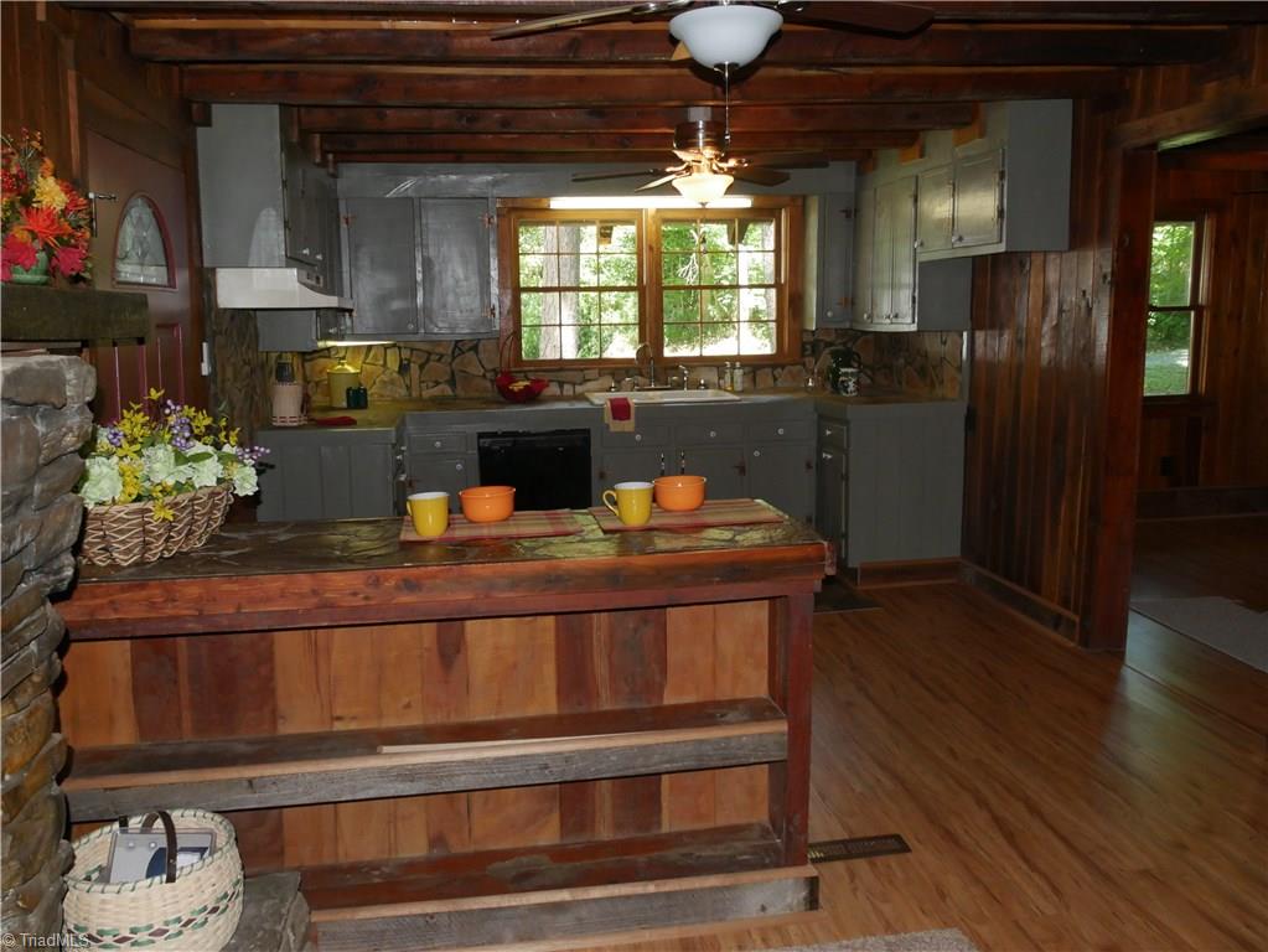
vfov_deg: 49.8
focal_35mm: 28
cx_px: 634
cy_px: 476
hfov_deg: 63.4
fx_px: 1026
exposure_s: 1/60
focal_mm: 14
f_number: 8
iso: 1600
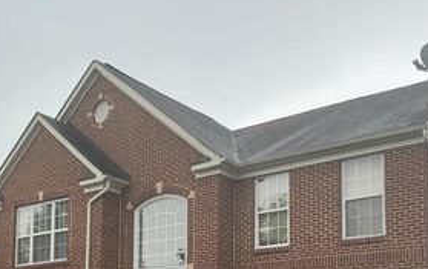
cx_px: 169
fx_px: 642
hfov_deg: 36.7
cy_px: 279
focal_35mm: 55
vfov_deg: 22.6
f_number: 1.8
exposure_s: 1/121
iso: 16
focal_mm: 3
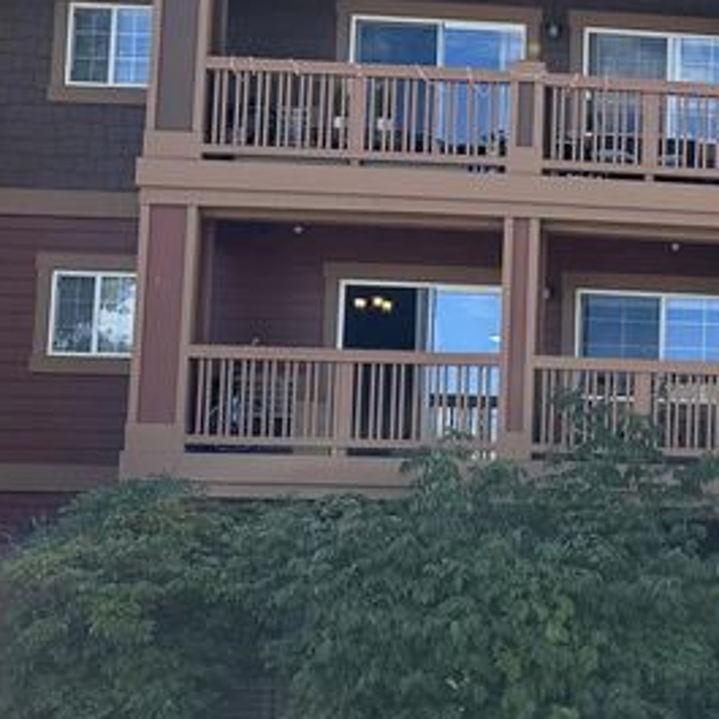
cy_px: 472
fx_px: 1927
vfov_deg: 21.1
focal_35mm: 82
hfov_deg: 18.6
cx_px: 1096
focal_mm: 6.86
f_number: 1.78
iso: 80
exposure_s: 1/2353
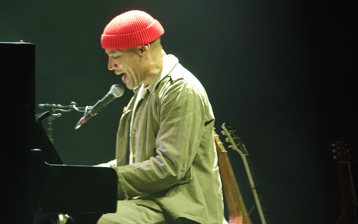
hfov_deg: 11.2
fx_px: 1824
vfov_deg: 7.0
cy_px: 99
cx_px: 168
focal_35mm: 187
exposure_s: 1/20
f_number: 4
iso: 2000
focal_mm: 56.39
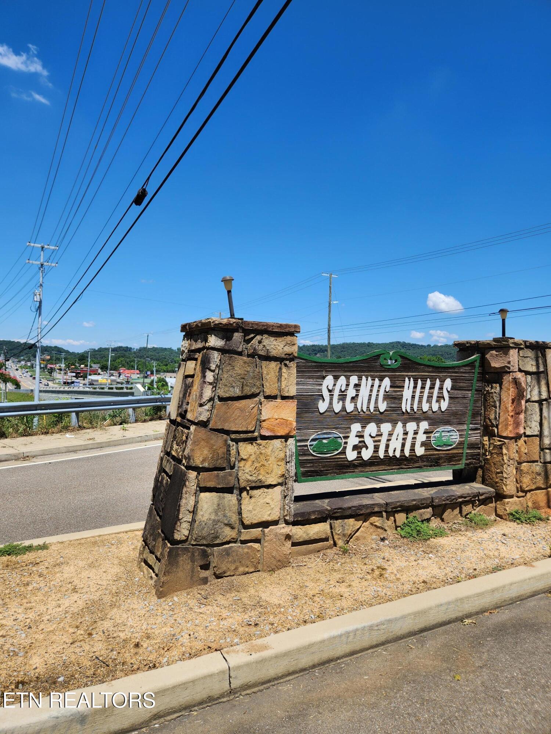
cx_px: 276
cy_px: 367
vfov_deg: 73.9
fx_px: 488
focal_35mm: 23
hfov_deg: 58.9
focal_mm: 5.4
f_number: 1.8
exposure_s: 1/1819
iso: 20
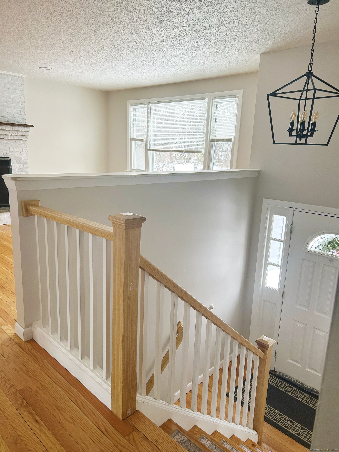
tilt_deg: -13.7
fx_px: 339
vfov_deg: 67.3
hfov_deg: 53.1
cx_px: 170
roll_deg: -2.6
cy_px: 226
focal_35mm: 26
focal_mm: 5.7
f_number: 1.5
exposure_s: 1/121
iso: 80
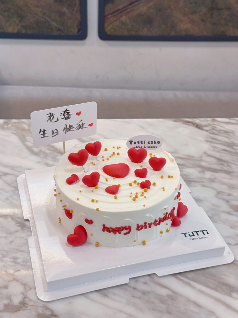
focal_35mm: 49
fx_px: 449
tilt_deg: -34.3
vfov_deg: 38.9
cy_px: 161
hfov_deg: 29.7
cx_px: 118
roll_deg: -2.3
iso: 160
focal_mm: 6.86
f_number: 1.78
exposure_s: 1/50
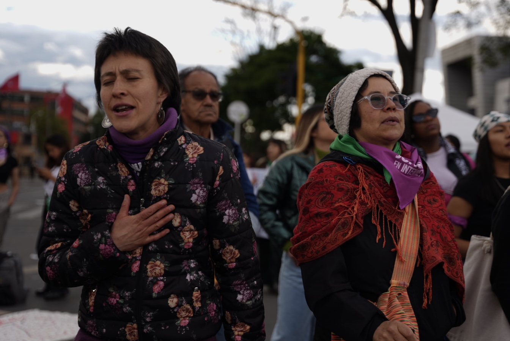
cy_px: 170
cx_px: 255
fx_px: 775
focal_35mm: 55
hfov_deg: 36.4
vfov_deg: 24.8
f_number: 2.8
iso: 64
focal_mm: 54.7
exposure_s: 1/160
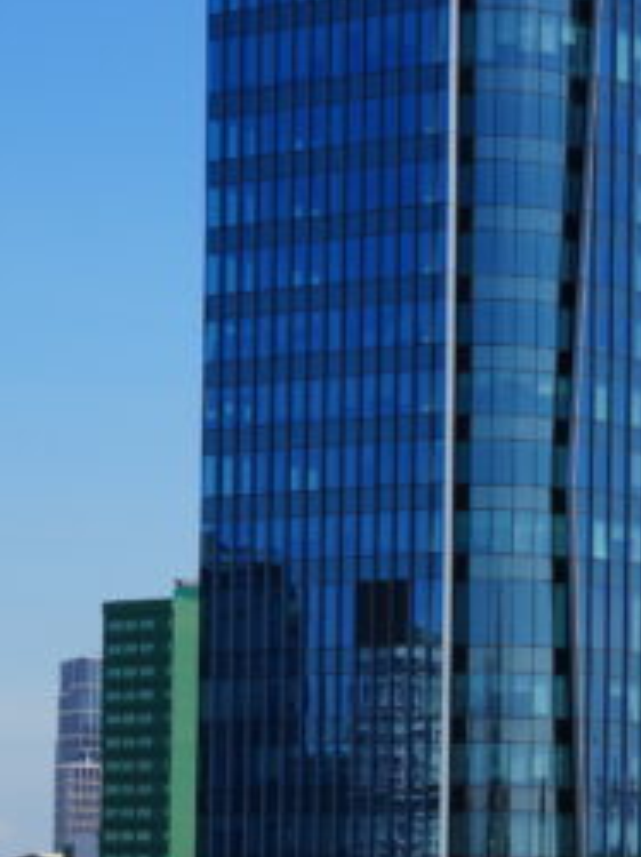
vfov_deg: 13.8
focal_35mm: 142
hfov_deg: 9.1
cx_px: 1690
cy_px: 804
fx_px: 3512
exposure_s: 1/200
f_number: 10
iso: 100
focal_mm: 36
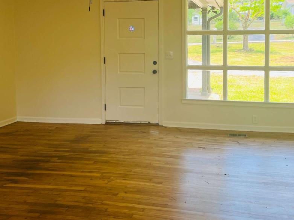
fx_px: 340
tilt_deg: -5.2
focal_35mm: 40
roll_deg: -0.4
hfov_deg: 46.6
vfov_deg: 35.3
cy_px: 61
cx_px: 172
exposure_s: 1/164
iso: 50
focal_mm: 5.1
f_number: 1.6
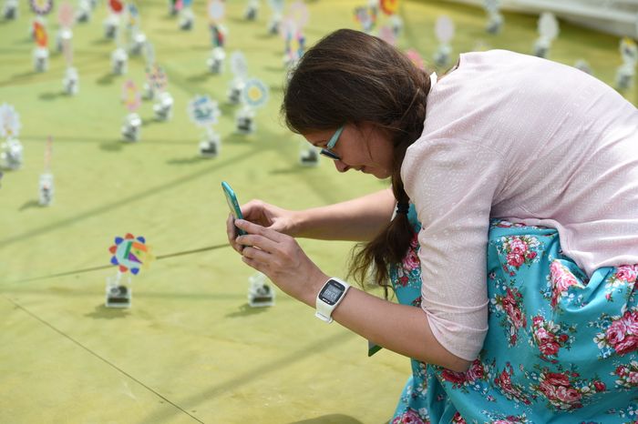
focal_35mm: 112
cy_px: 212
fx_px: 1984
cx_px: 319
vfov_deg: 12.2
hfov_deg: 18.3
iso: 250
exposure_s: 1/1250
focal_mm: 112
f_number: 5
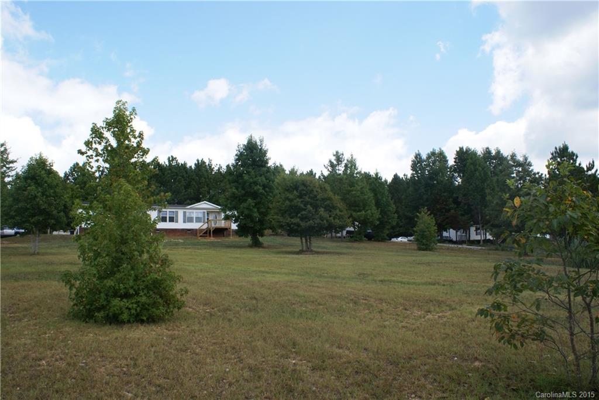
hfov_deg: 67.4
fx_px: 449
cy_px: 200
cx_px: 300
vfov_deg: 48.0
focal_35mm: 27
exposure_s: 1/160
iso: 100
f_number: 10
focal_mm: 18
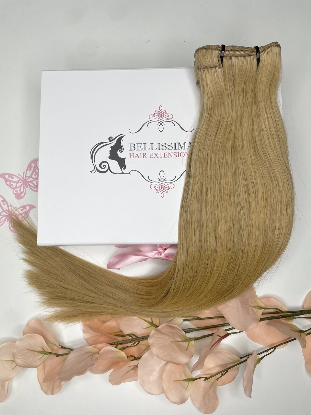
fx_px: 311
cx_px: 156
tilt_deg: -82.9
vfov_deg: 67.3
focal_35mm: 26
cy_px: 208
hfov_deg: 53.1
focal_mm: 4.2
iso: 32
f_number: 1.6
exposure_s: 1/221
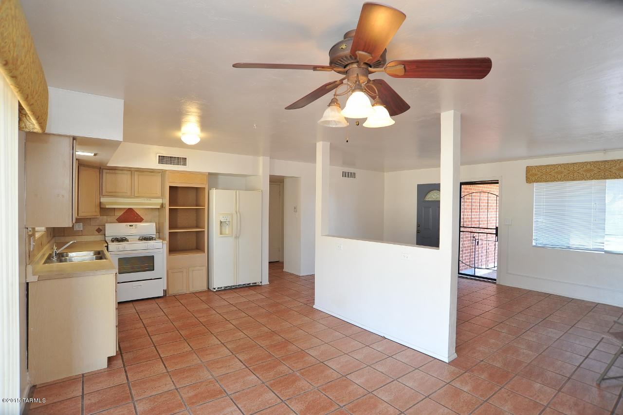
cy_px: 208
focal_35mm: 18
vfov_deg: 67.3
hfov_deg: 90.0
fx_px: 311
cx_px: 312
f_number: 7.1
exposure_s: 1/30
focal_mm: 18
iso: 800
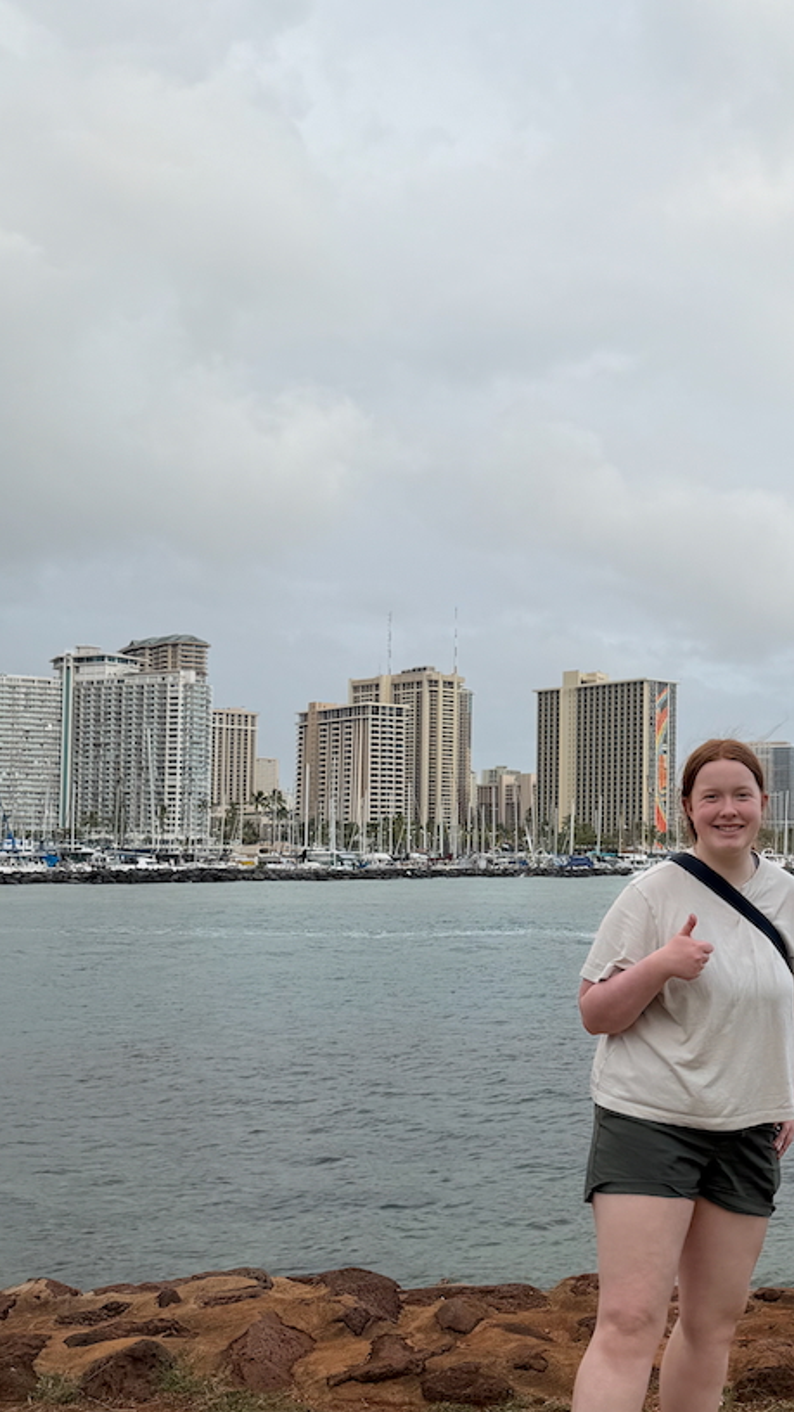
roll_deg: -0.8
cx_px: 690
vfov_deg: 49.3
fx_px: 1535
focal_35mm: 41
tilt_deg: +3.7
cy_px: 779
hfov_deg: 28.1
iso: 80
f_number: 1.78
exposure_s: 1/2801
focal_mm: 6.76
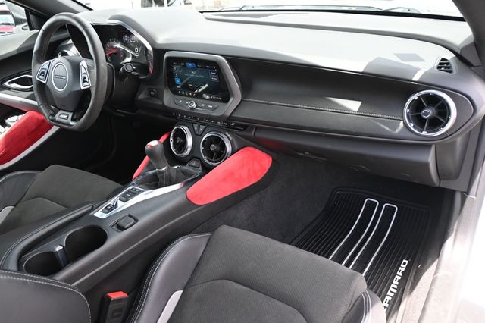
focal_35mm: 29
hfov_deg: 63.2
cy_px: 162
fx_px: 394
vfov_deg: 44.6
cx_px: 242
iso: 500
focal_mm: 19.5
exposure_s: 1/125
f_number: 3.8
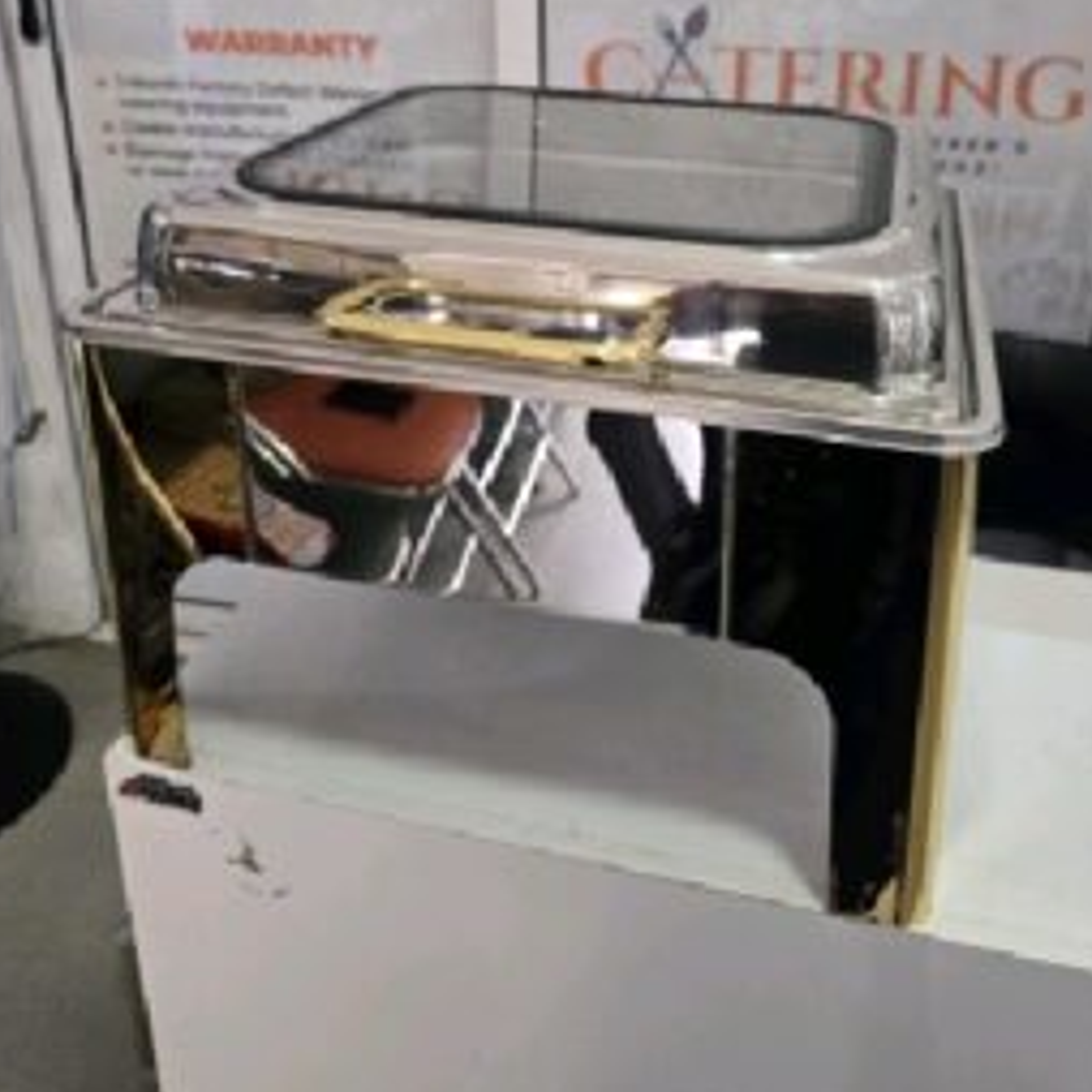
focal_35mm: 32
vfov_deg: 48.9
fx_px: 1142
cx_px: 593
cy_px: 258
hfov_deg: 51.0
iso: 250
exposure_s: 1/101
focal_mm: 6.3
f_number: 1.7
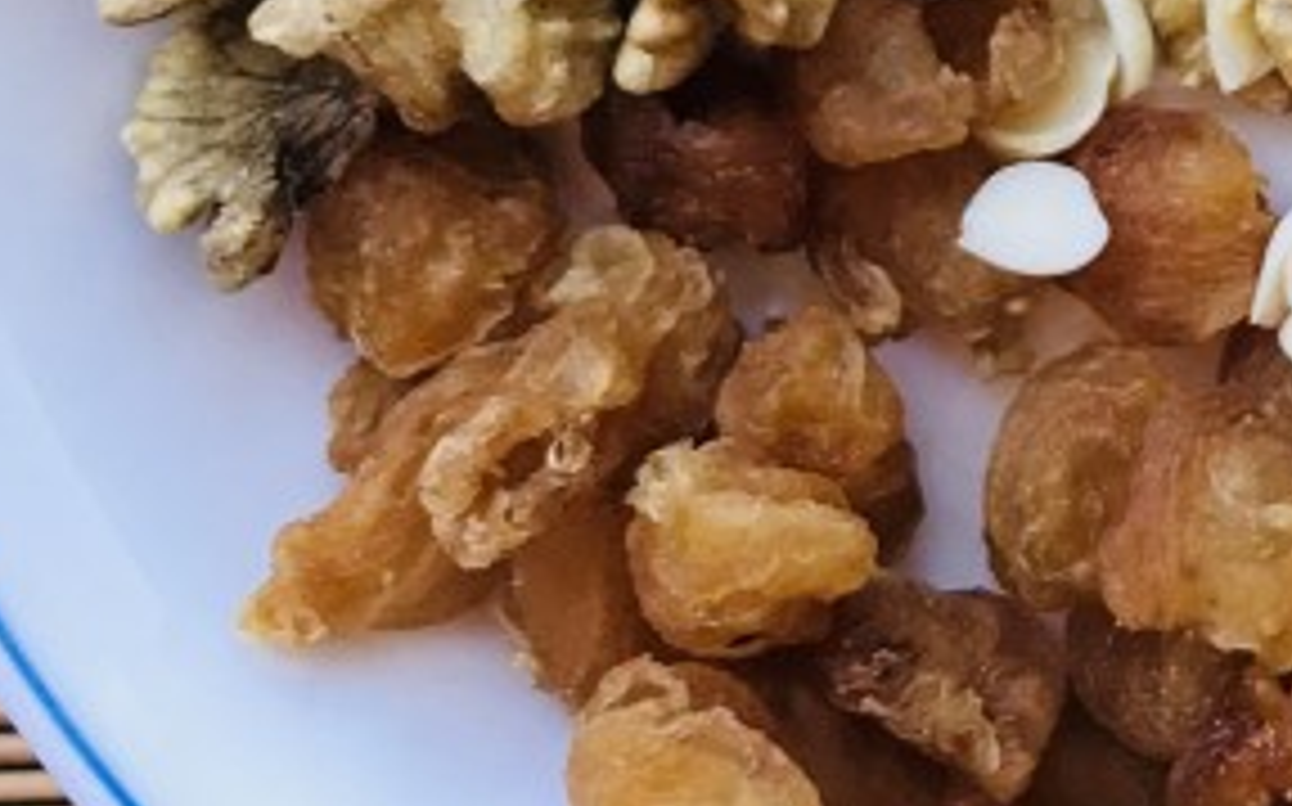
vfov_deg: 11.9
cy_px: -270
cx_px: 1540
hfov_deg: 18.6
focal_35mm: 106
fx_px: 3730
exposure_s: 1/33
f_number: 1.8
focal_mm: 3.99
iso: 20
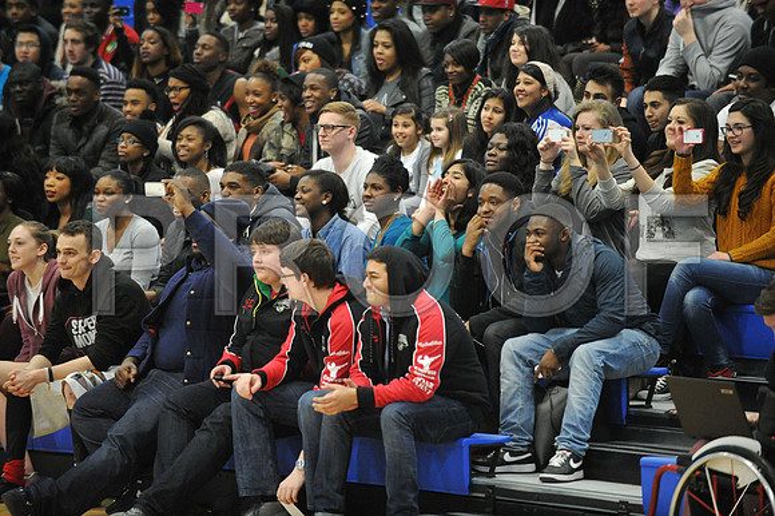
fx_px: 4303
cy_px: 258
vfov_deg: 6.9
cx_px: 388
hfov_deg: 10.3
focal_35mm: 200
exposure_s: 1/400
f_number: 2.8
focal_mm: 200
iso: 8000
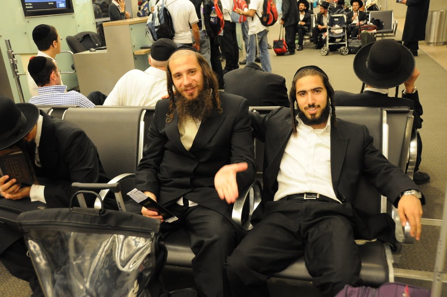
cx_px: 224
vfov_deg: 39.9
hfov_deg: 57.3
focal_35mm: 33
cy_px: 148
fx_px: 409
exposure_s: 1/30
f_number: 3.8
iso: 1600
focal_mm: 22
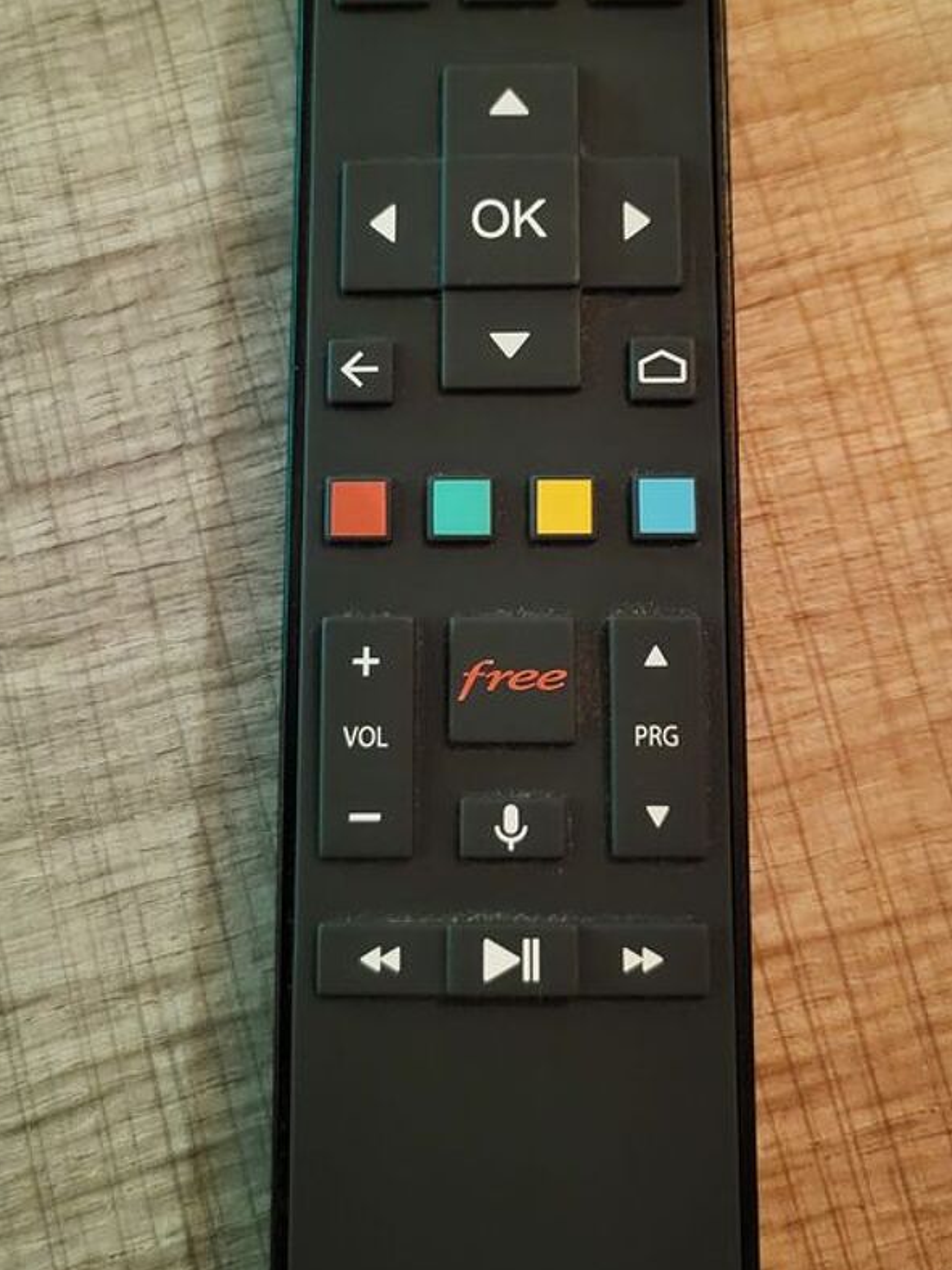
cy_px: 505
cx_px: 496
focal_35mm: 44
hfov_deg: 32.9
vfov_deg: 42.7
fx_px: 1613
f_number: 1.8
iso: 1000
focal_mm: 5.4
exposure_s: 1/25
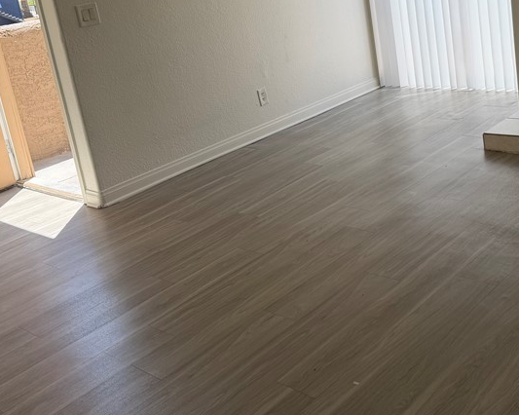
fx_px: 691
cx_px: 323
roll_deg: +9.0
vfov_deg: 32.7
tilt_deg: -13.1
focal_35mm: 45
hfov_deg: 40.9
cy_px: 99
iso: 80
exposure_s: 1/735
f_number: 1.78
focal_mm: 6.76
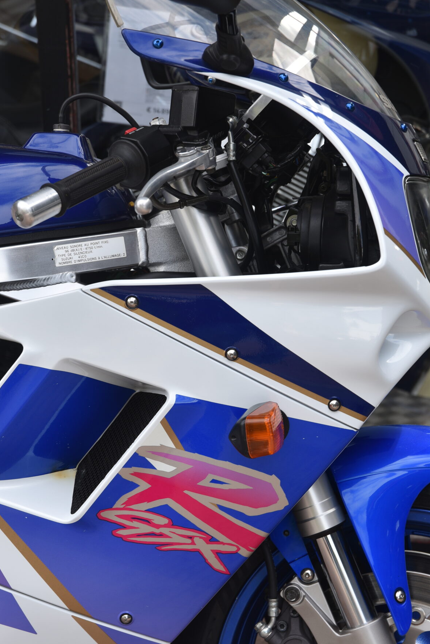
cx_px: 172
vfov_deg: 20.0
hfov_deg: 13.4
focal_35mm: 102
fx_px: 1826
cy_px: 393
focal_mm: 70
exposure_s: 1/125
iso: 100
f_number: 5.6
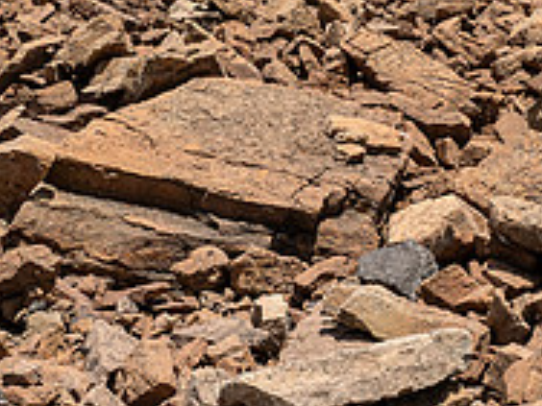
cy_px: 324
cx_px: 343
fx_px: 1159
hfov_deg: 26.2
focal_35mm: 74
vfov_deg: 19.7
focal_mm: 12
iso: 200
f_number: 9
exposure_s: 1/250
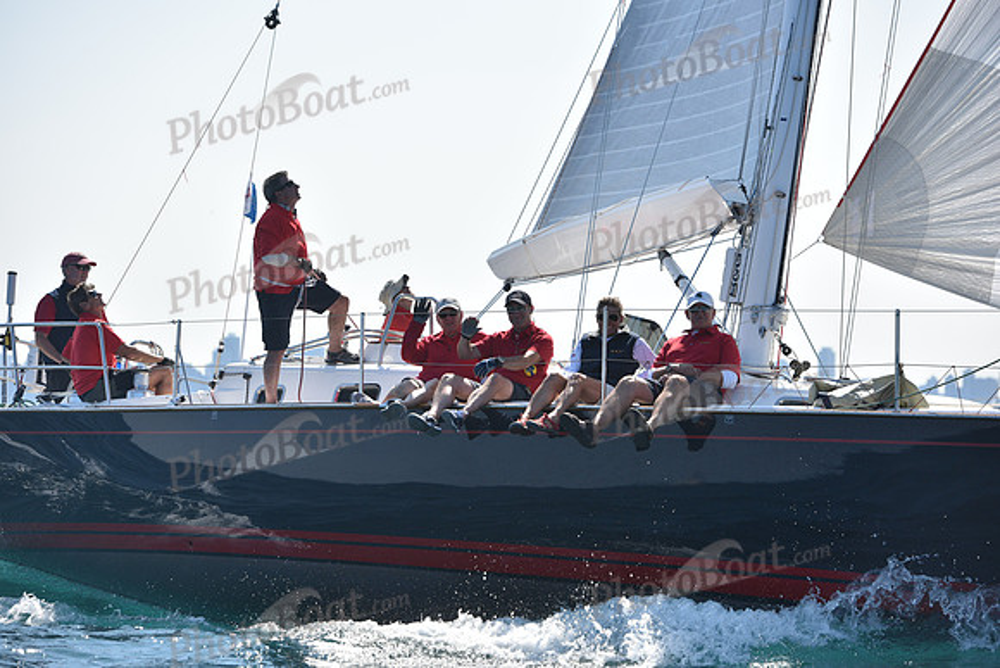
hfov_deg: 14.2
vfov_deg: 9.5
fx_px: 4029
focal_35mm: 145
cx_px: 500
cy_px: 334
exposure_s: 1/1600
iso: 250
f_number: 5
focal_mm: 145
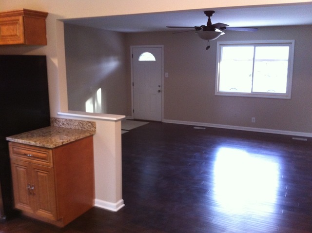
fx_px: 315
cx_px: 156
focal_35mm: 35
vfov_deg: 40.6
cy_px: 116
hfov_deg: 52.7
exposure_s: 1/15
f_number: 2.8
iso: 250
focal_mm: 3.85
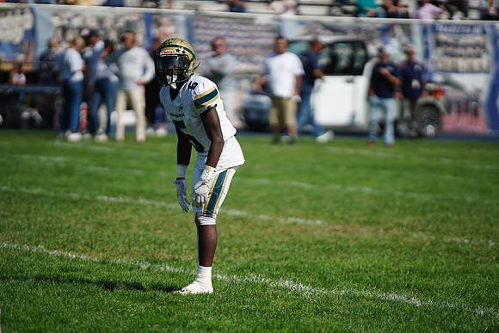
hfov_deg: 6.9
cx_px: 250
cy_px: 166
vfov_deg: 4.6
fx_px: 4159
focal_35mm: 300
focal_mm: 300
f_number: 2.8
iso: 400
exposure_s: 1/6400
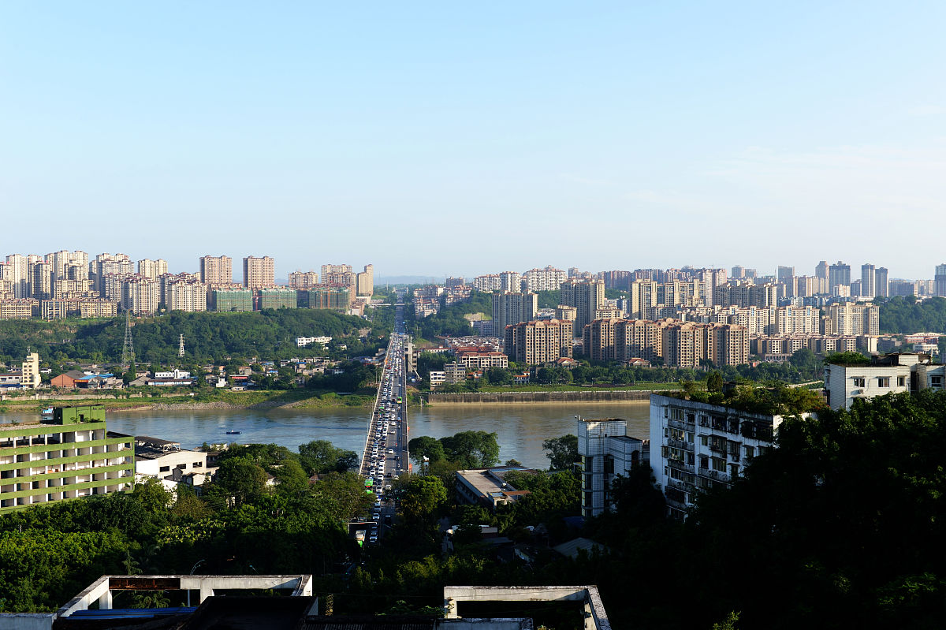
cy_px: 315
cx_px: 473
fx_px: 1051
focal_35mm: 40
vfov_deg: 33.4
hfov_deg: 48.5
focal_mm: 40
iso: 100
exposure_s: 1/125
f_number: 8
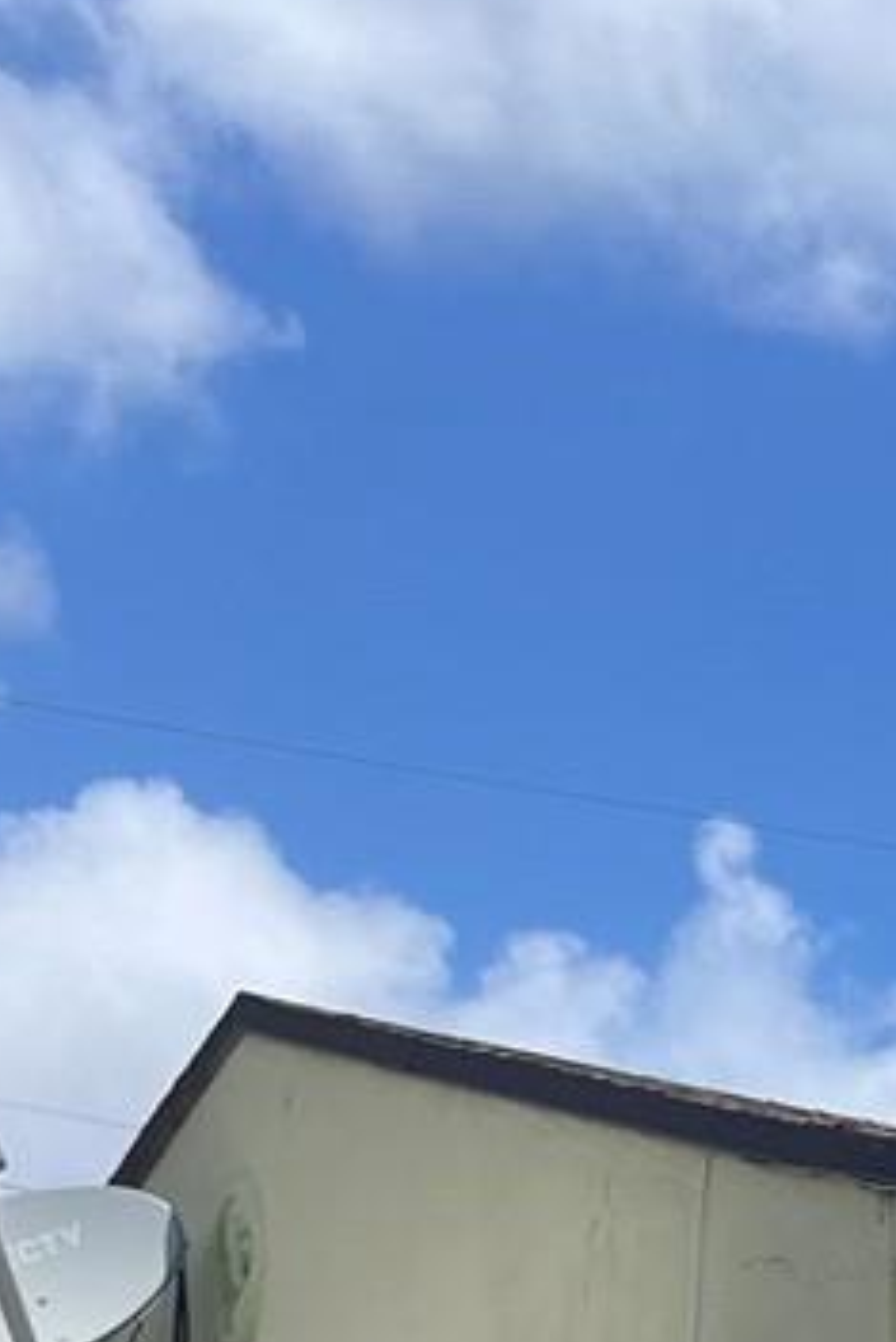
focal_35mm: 123
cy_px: 2104
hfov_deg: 9.8
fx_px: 4587
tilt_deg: +1.7
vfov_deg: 15.2
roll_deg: -0.8
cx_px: 2196
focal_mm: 5.1
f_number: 1.6
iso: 50
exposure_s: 1/3521
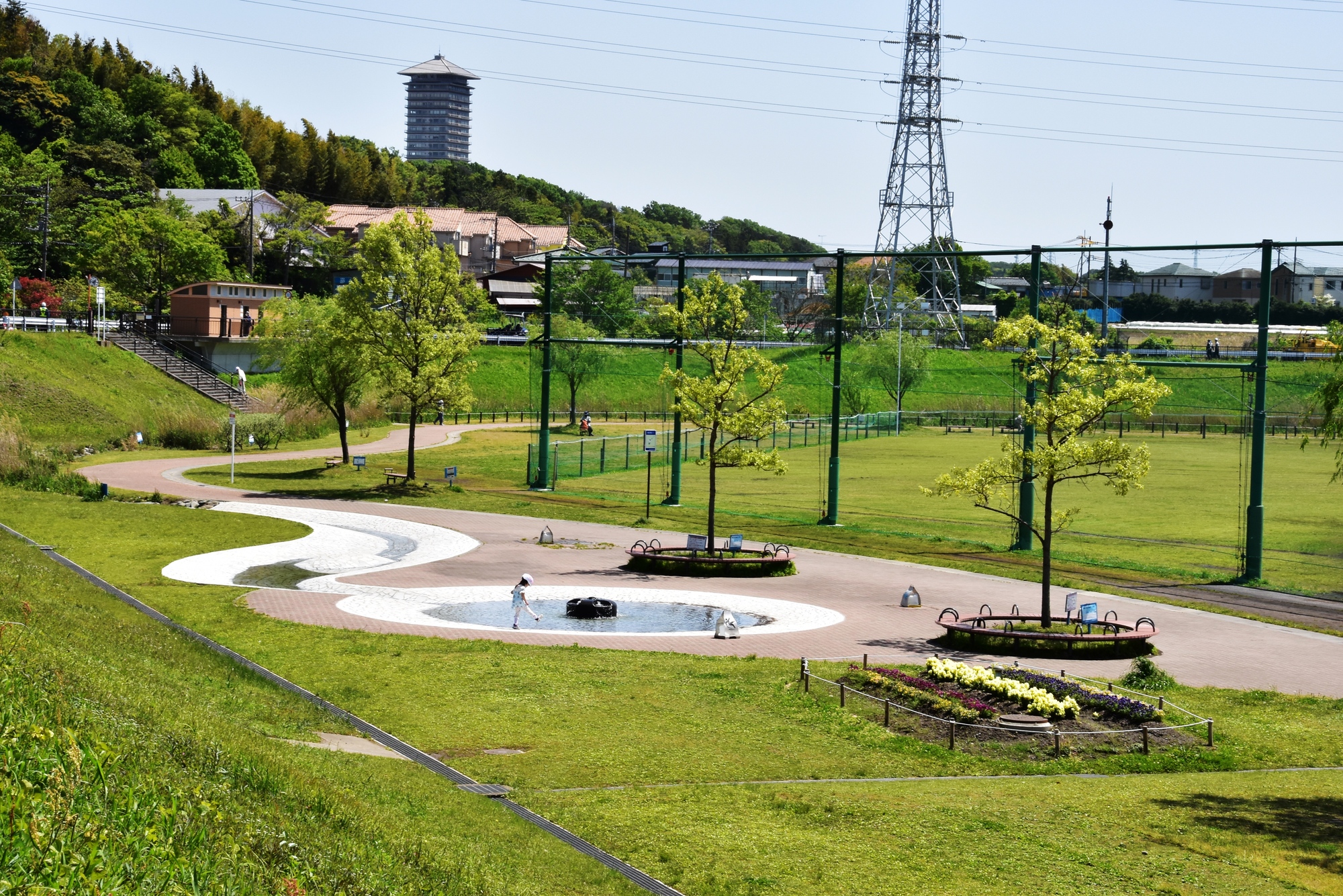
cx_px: 672
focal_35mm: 78
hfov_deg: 26.0
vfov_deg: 17.5
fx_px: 2910
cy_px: 448
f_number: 22
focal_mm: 52
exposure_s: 1/125
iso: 400
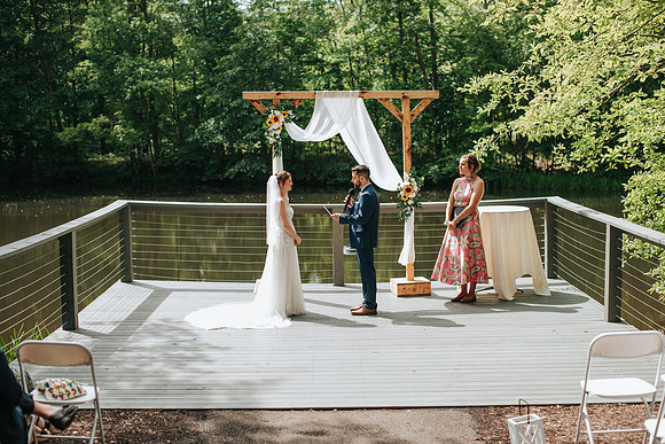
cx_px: 332
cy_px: 222
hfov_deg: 38.5
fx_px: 953
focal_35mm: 52
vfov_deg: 26.2
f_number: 2.8
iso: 100
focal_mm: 50
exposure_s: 1/400
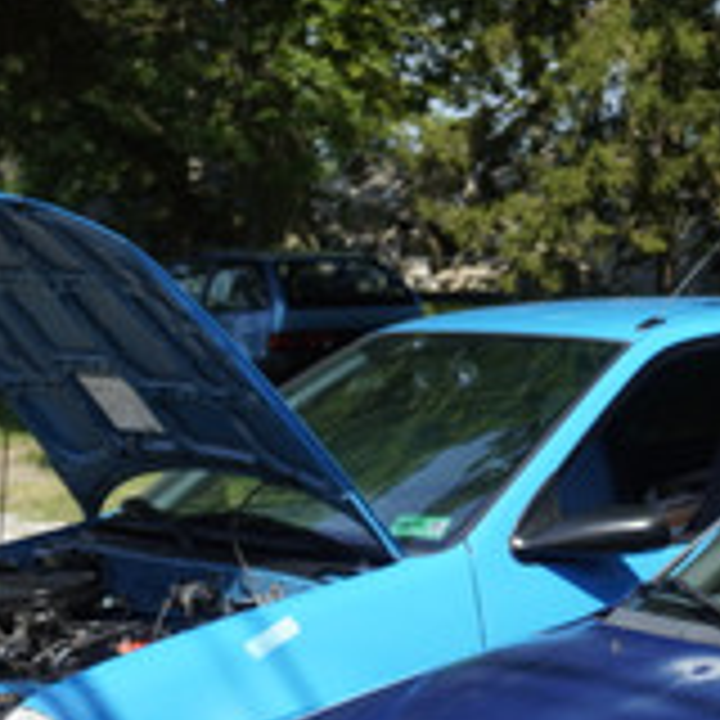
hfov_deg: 15.1
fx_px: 2636
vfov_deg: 15.3
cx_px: 846
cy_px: 727
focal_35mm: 112
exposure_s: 1/200
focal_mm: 22
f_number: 4.5
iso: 100
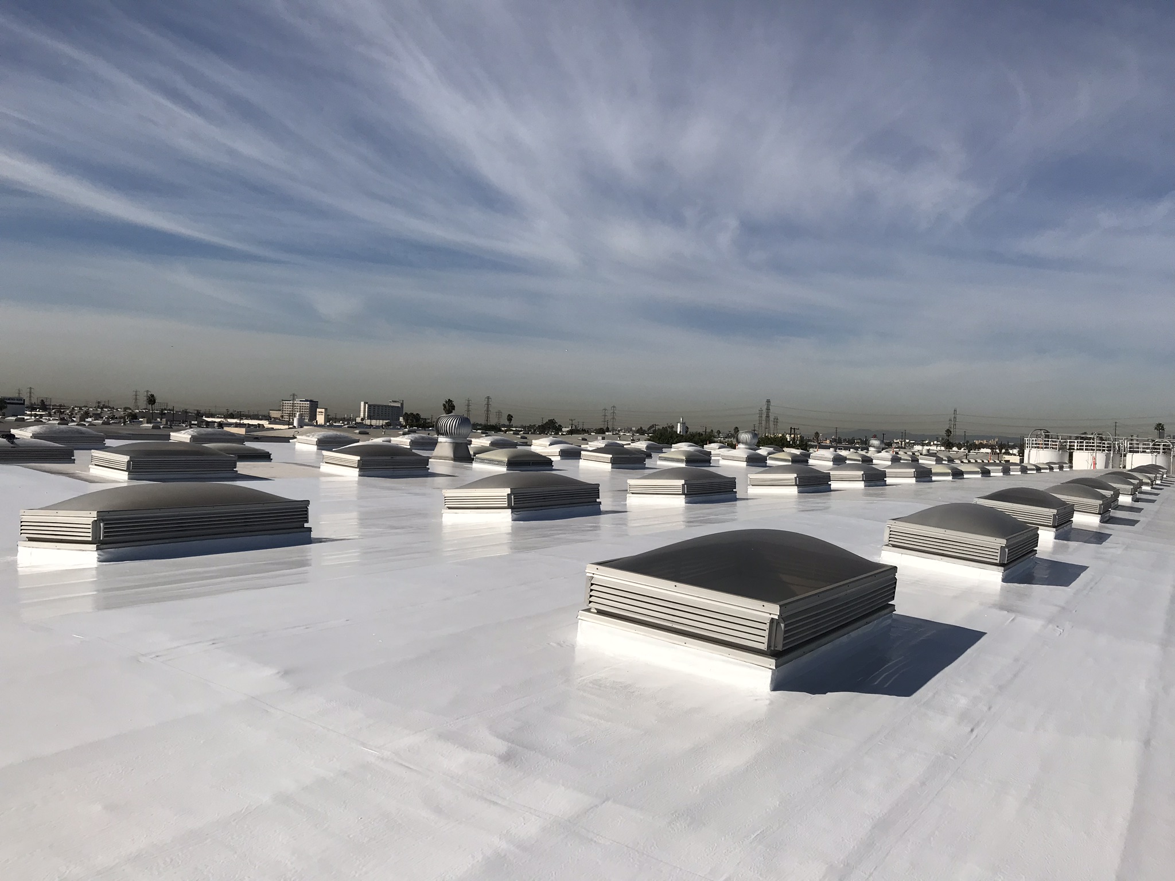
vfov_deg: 49.7
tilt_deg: -0.8
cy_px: 440
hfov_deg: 63.4
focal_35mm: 28
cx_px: 588
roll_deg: -3.0
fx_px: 950
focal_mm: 3.99
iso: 20
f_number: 1.8
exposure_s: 1/7407
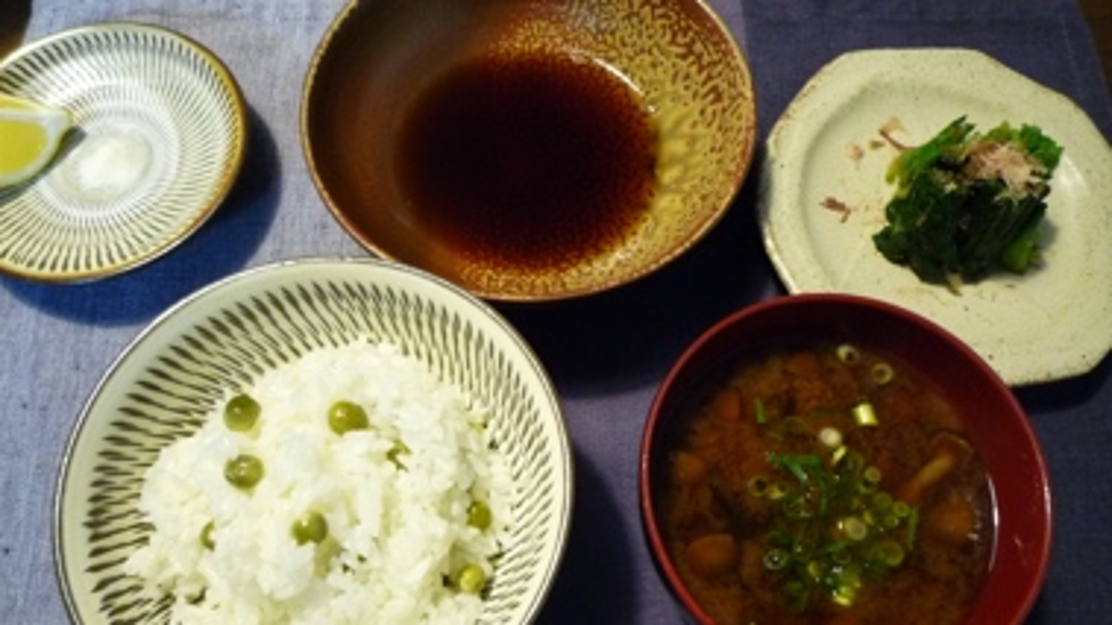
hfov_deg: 67.9
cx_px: 559
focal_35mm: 28
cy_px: 402
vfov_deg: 41.1
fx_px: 825
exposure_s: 1/8
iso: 400
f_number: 2.8
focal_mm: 4.4
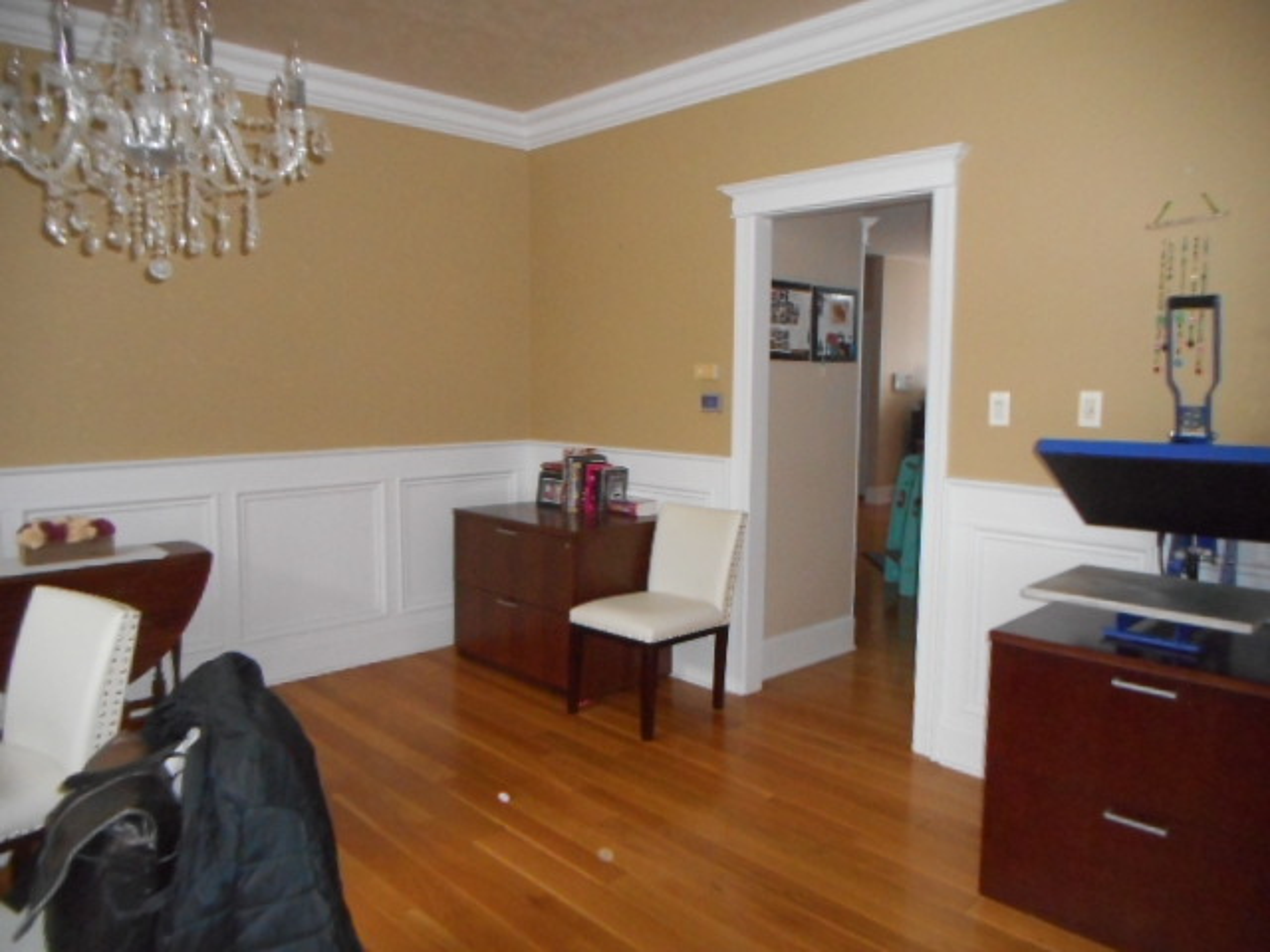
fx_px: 917
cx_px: 635
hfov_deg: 69.4
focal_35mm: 25
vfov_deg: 54.9
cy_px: 476
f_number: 3.7
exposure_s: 1/25
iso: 640
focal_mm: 4.5
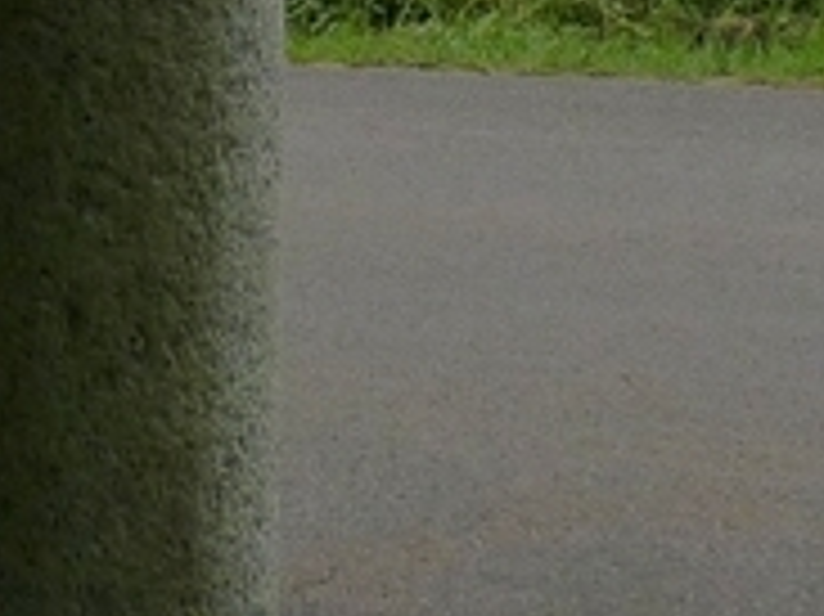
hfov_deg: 12.8
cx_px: -86
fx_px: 3592
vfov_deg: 8.9
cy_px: -845
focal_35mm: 151
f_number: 5.6
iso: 125
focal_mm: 4.8
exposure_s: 1/320
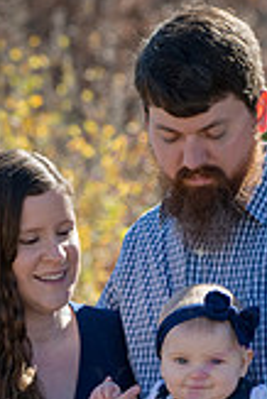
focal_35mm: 309
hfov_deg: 4.5
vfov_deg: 6.6
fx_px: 3430
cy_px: 382
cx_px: 120
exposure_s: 1/640
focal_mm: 112
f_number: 5.6
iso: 400
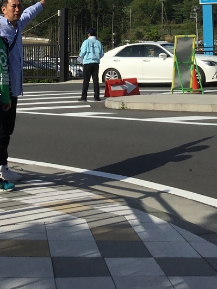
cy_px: -24
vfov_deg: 25.8
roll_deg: +0.0
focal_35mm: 70
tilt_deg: +9.3
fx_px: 584
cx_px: 100
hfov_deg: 21.0
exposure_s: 1/2632
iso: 25
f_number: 2.4
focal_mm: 3.3
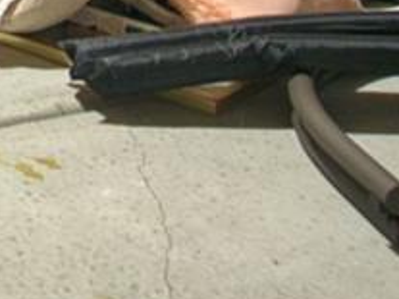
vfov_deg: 10.2
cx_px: -478
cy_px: -499
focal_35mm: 119
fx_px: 1371
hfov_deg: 13.4
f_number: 4
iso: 500
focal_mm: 16
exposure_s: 1/4
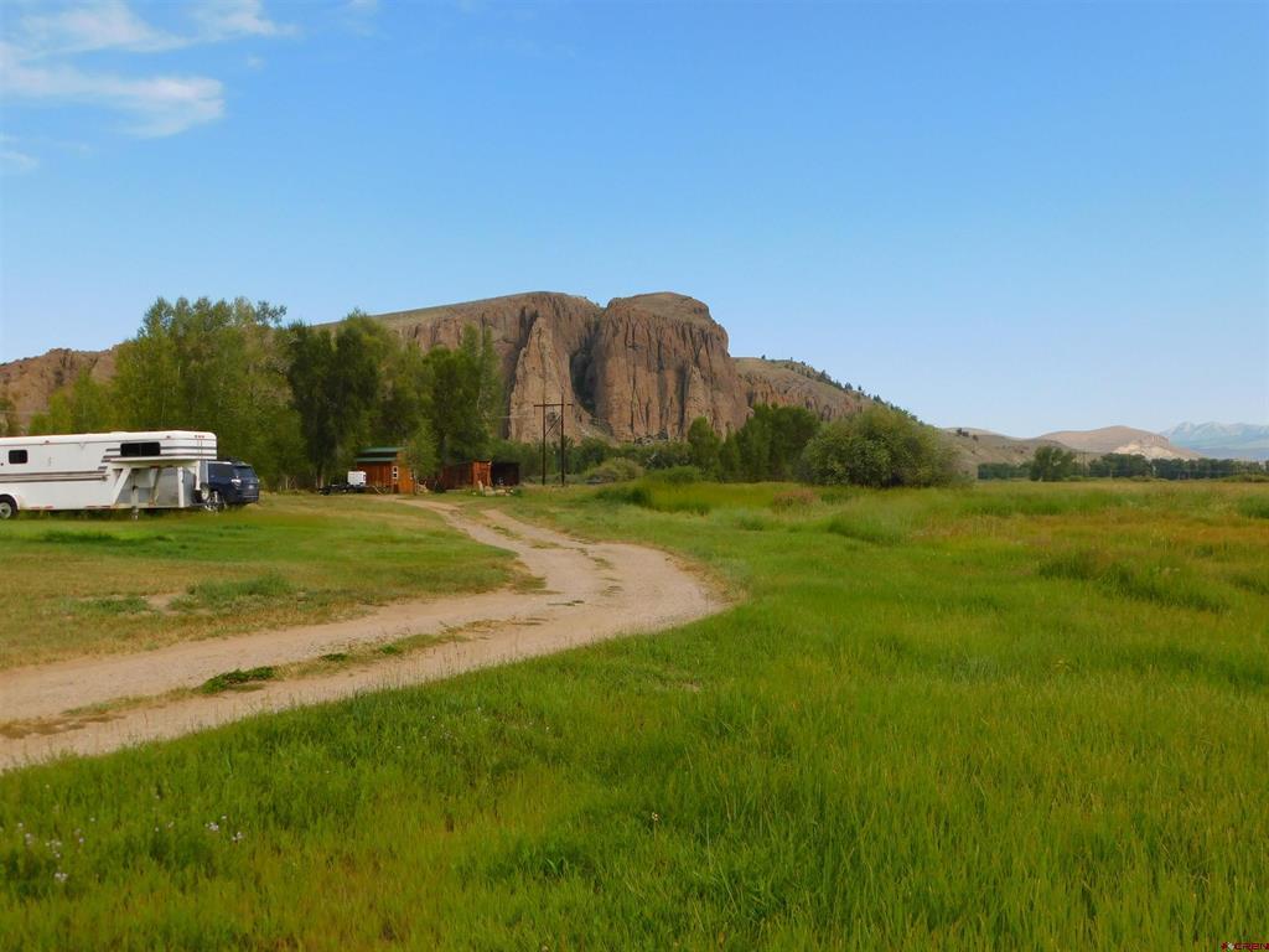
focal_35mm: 36
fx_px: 1320
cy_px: 476
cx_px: 634
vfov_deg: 39.7
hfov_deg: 51.4
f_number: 3.5
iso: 125
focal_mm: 6.3
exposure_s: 1/1000
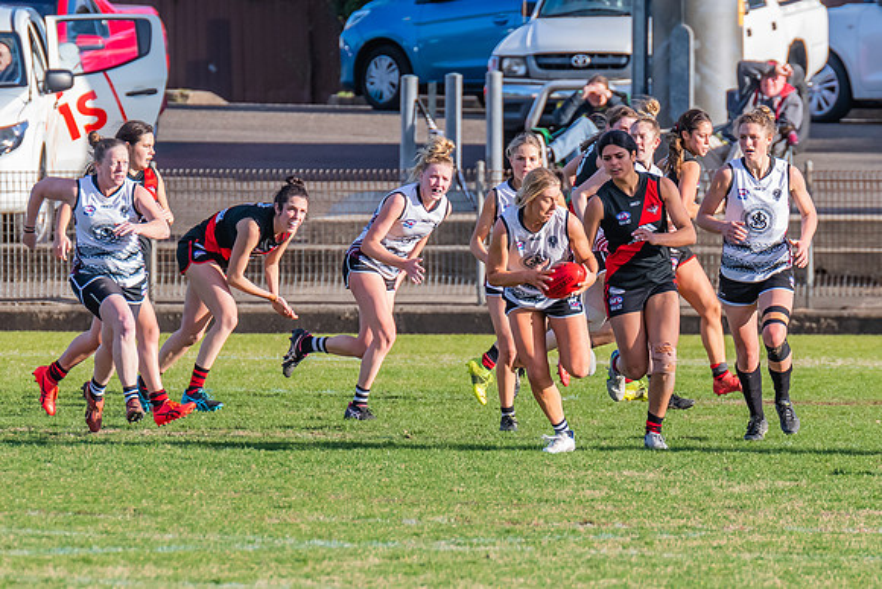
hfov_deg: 2.3
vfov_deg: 1.5
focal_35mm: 893
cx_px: 530
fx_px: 21891
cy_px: 332
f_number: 7.1
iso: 800
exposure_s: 1/1250
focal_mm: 420
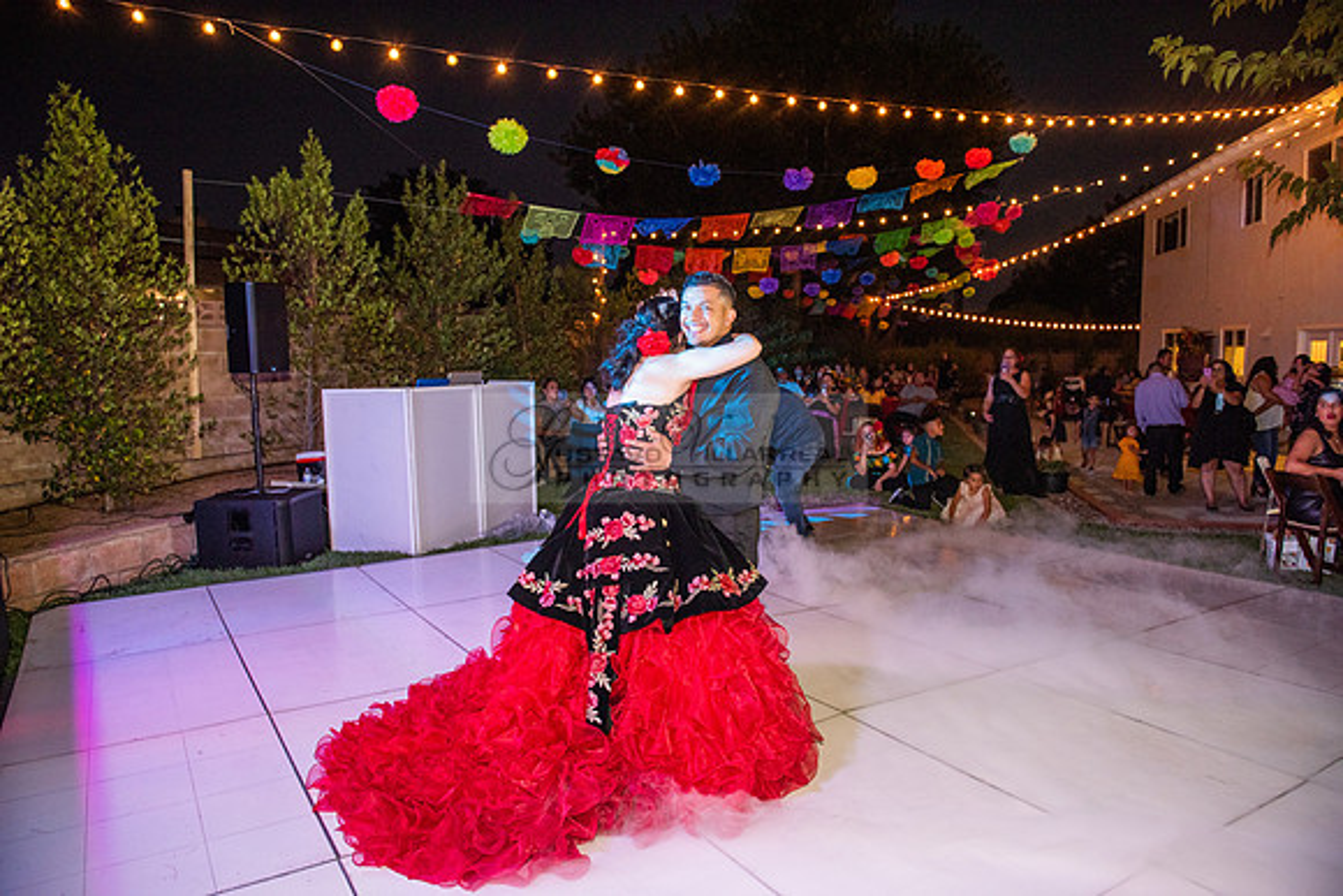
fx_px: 896
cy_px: 448
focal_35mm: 24
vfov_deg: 53.2
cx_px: 672
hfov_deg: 73.7
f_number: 3.5
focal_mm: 24
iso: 1600
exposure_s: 1/200
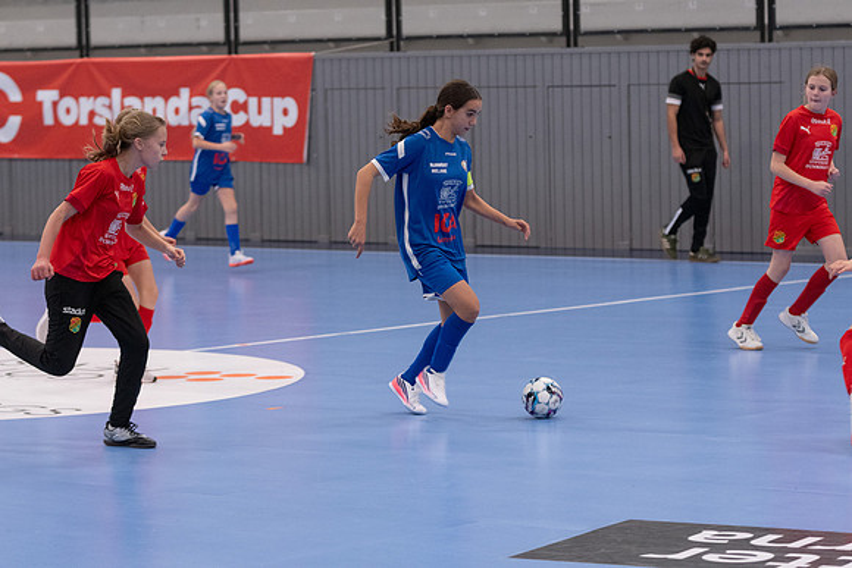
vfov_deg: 10.6
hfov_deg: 15.9
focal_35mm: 129
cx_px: 426
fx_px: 3054
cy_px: 284
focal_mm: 86
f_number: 3.2
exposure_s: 1/500
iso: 2000
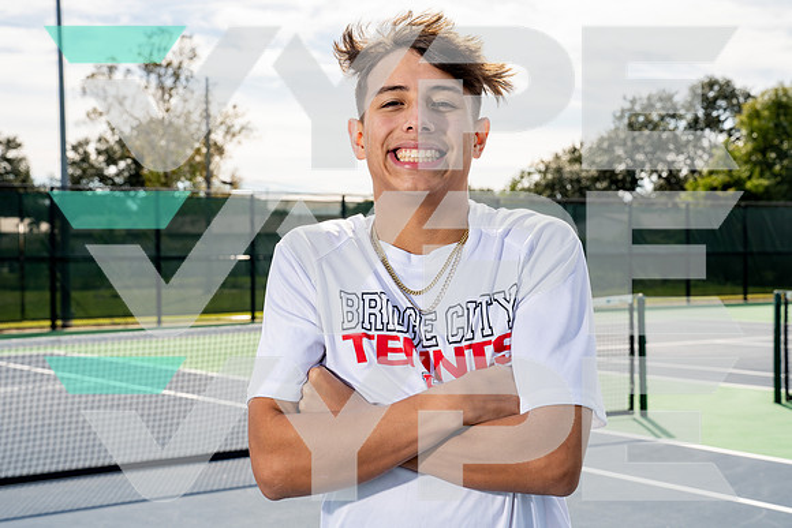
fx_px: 1258
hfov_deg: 34.9
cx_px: 396
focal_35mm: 57
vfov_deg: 23.7
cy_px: 264
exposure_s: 1/250
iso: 100
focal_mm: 55
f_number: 8
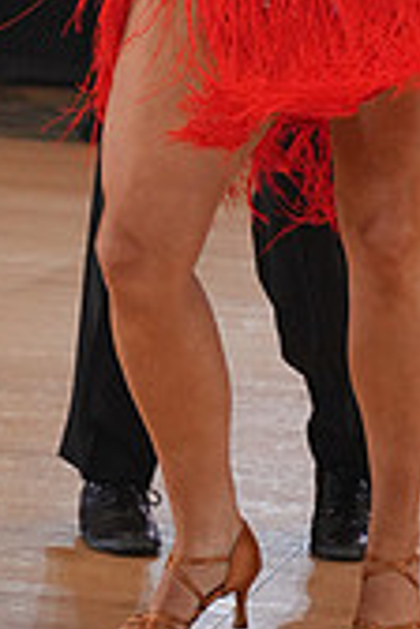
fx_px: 4830
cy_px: -180
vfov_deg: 7.4
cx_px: 313
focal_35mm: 276
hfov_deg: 5.0
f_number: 4
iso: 2500
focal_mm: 80
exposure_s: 1/500
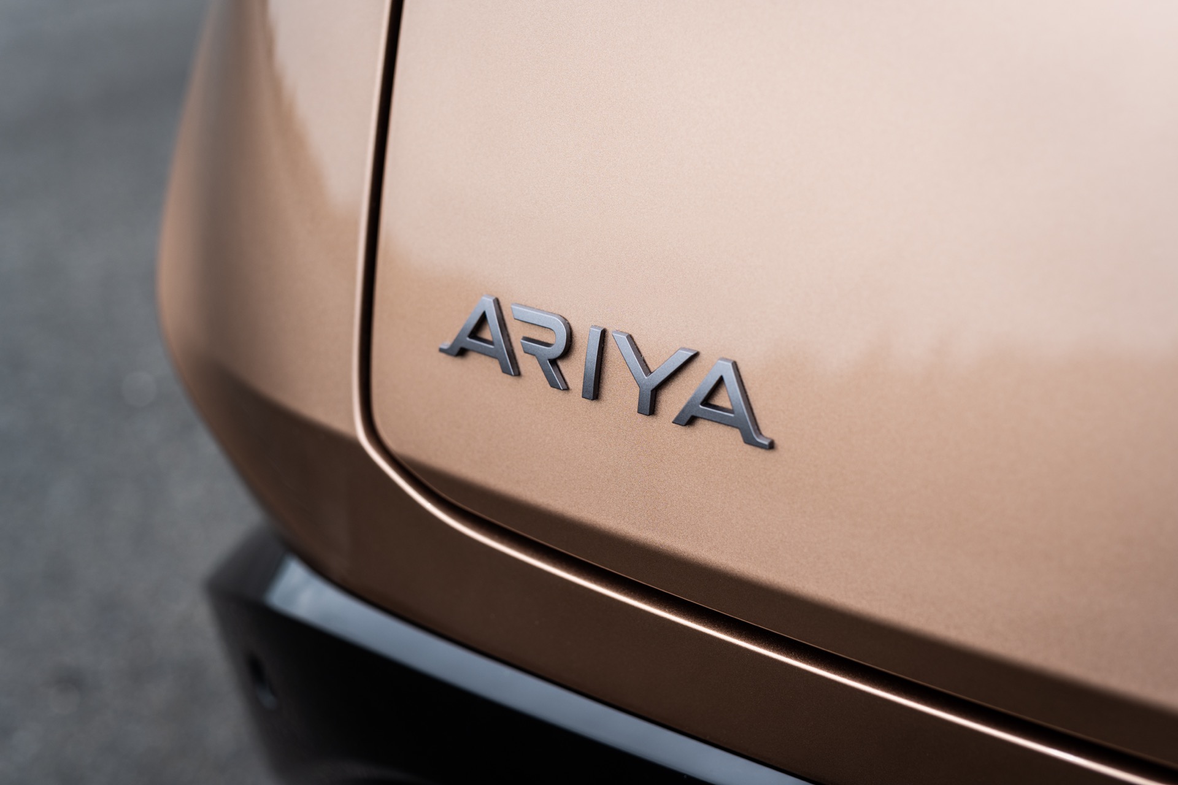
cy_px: 392
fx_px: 1636
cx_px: 589
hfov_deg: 39.6
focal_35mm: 50
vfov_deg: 27.0
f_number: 3.5
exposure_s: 1/800
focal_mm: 50
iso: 64
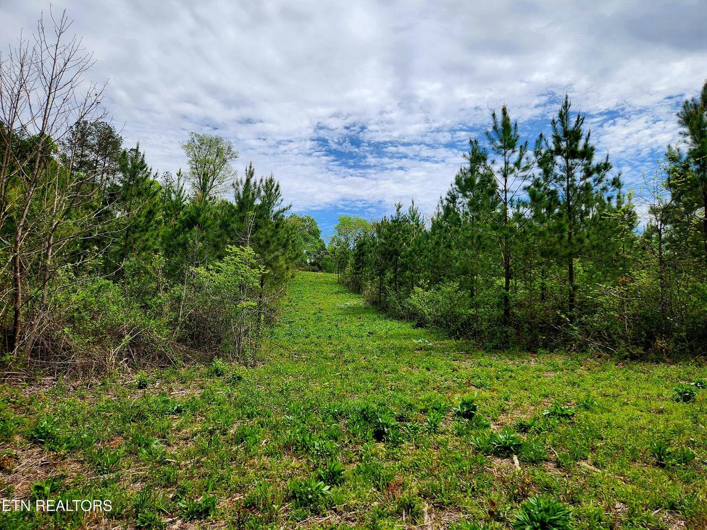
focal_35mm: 23
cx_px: 354
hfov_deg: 73.9
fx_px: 470
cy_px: 265
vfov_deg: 58.9
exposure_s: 1/3333
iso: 20
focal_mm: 5.4
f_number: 1.8
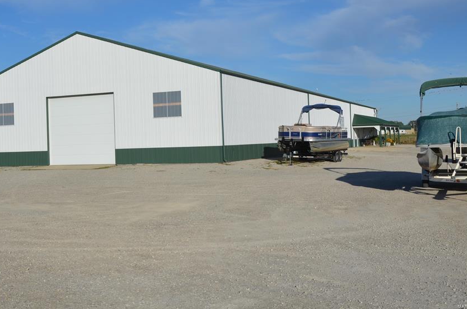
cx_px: 171
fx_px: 630
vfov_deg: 27.5
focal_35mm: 49
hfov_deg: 40.4
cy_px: 110
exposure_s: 1/320
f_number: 9
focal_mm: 25
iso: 100
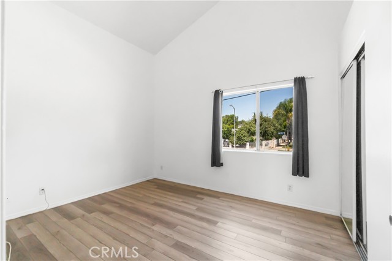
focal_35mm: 15
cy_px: 130
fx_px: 163
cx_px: 196
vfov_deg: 77.3
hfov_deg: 100.4
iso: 400
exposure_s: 1/400
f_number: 7.1
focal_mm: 10
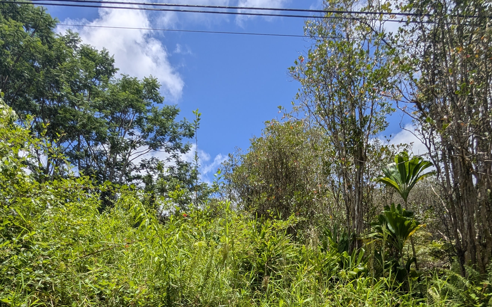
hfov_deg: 84.8
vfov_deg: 54.7
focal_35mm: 20
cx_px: 223
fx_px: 268
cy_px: 254
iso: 48
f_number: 1.7
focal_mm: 2.02
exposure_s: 1/3436
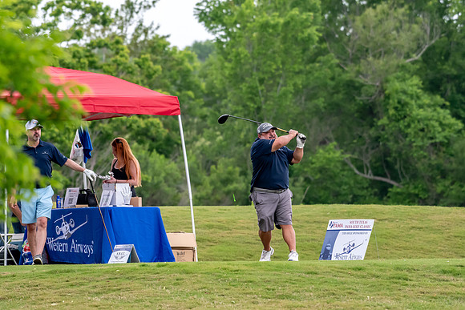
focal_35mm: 405
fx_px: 5232
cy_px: 155
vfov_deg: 3.4
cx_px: 232
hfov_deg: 5.1
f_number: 5.6
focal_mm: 270
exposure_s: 1/2000
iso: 1600
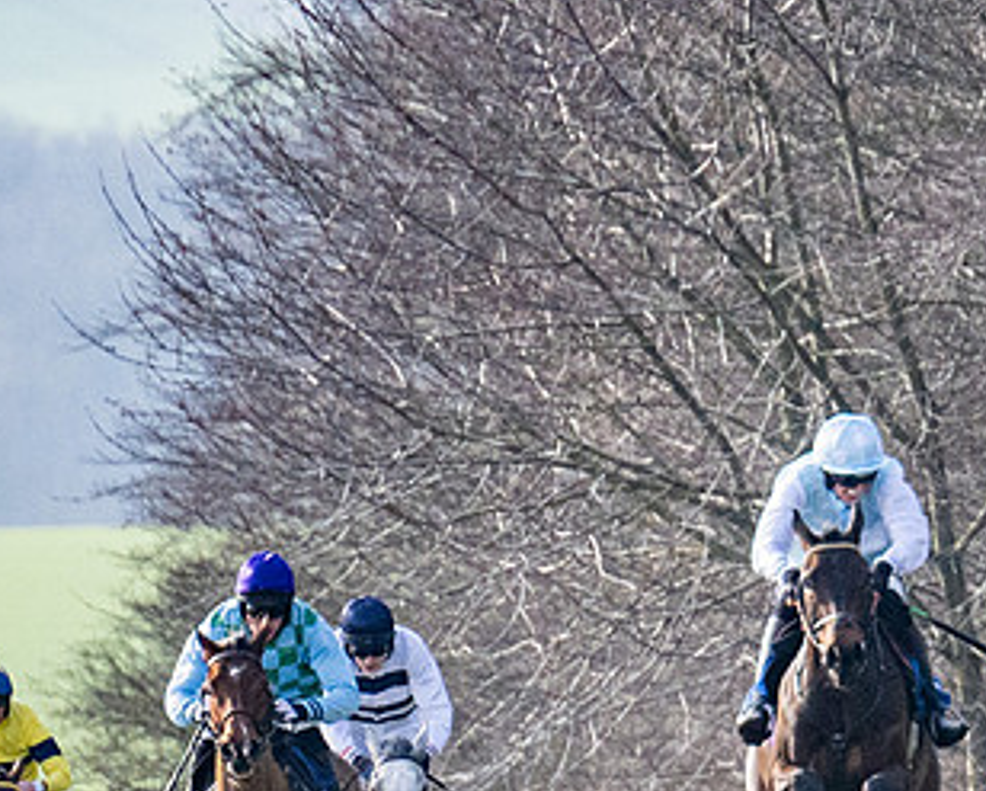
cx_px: 1380
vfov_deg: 1.0
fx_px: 43172
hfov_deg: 1.3
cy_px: 310
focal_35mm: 1478
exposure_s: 1/2500
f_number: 4
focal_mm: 250
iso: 400
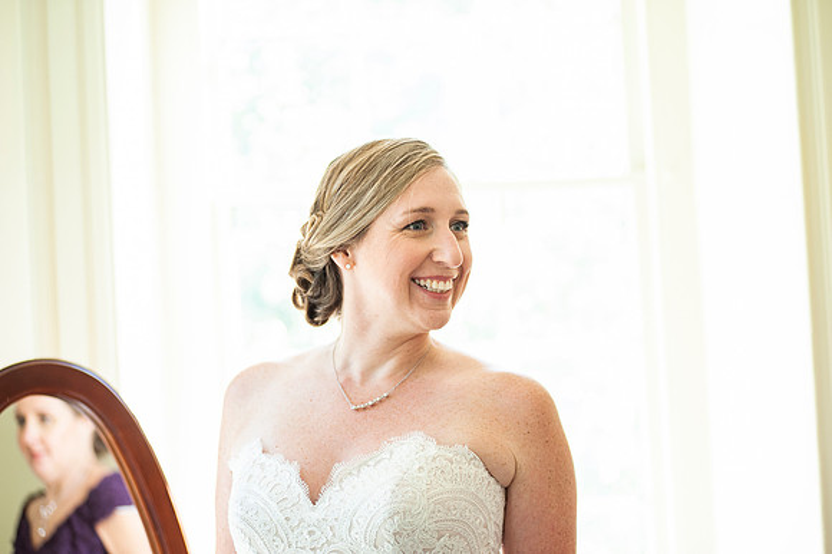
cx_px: 416
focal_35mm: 80
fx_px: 1848
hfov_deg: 25.4
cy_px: 277
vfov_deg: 17.0
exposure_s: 1/160
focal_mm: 80
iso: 500
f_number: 2.8
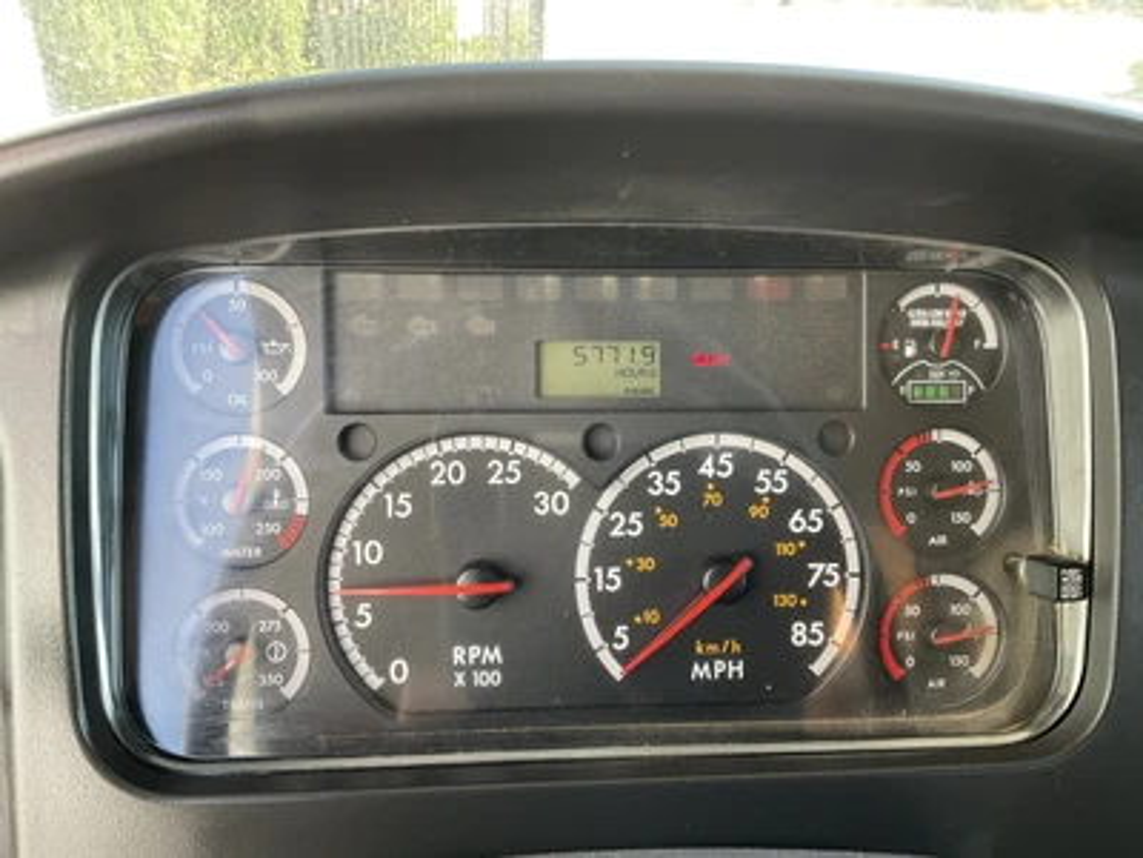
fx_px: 958
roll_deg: -4.2
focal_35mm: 29
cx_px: 572
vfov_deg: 48.2
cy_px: 429
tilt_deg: -27.2
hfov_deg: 61.7
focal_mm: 3
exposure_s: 1/122
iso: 50
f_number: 1.8
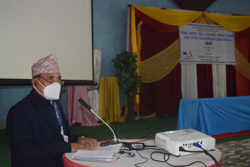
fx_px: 354
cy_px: 84
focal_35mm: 51
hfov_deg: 38.9
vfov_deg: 26.5
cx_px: 125
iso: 2800
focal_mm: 34
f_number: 4.5
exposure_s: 1/60
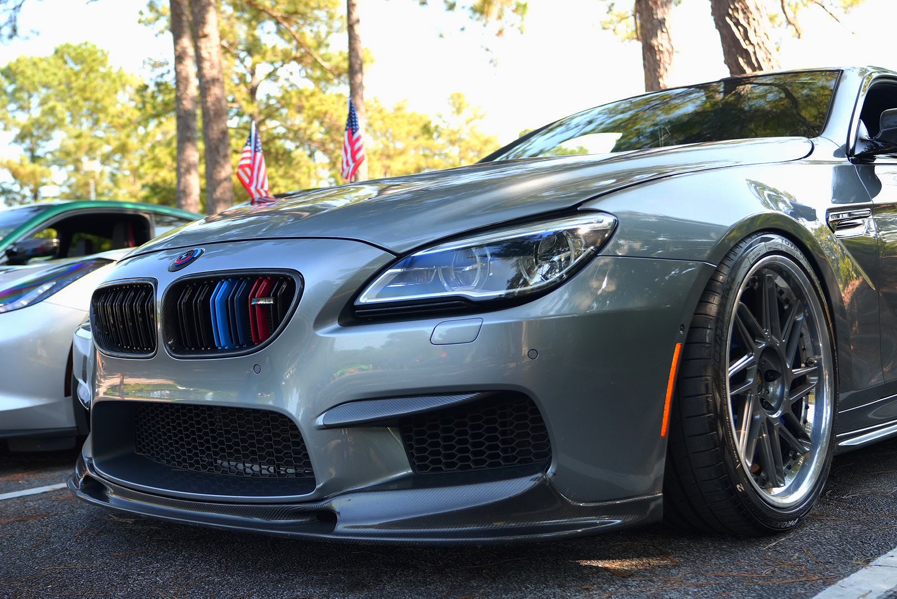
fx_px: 1047
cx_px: 448
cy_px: 300
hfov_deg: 46.4
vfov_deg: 31.9
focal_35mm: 42
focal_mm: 28
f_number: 2.8
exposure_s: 1/500
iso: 1000
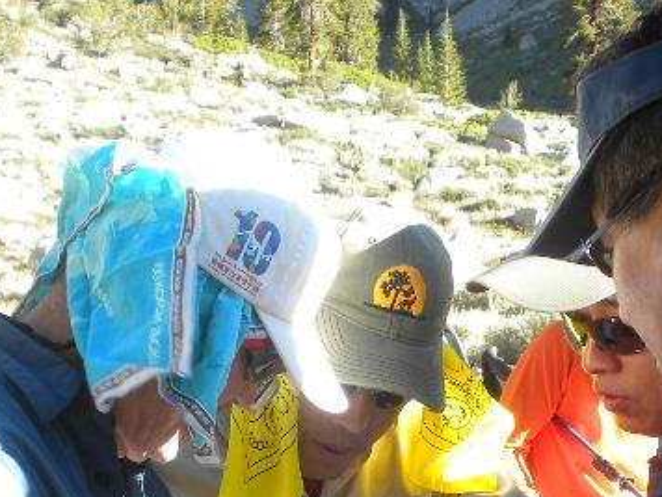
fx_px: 1549
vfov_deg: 17.7
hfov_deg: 24.1
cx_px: 376
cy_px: 513
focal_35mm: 81
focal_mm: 6.6
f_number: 3.5
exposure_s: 1/94.2
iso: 64
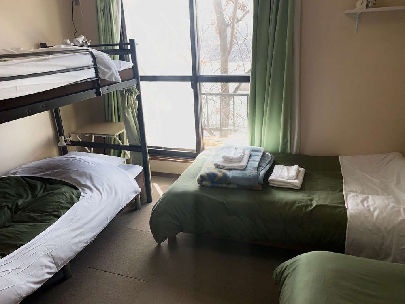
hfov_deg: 67.3
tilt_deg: -19.8
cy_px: 152
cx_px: 202
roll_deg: +3.7
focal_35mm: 26
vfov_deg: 53.1
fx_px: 304
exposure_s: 1/100
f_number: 1.8
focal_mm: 4.25
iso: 32
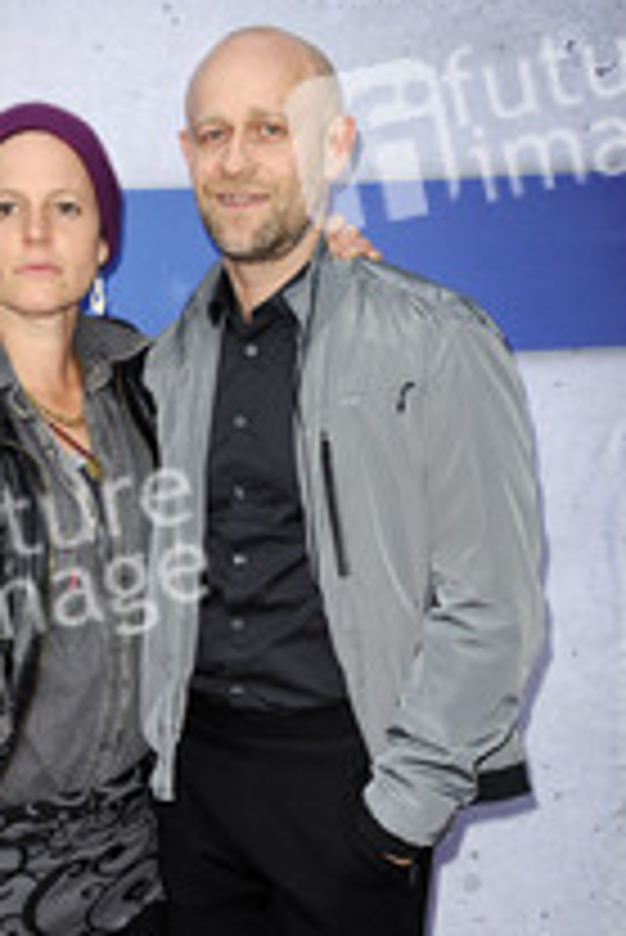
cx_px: 110
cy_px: 801
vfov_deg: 25.6
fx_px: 2005
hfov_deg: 17.6
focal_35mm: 77
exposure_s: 1/200
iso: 500
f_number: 5.6
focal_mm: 40
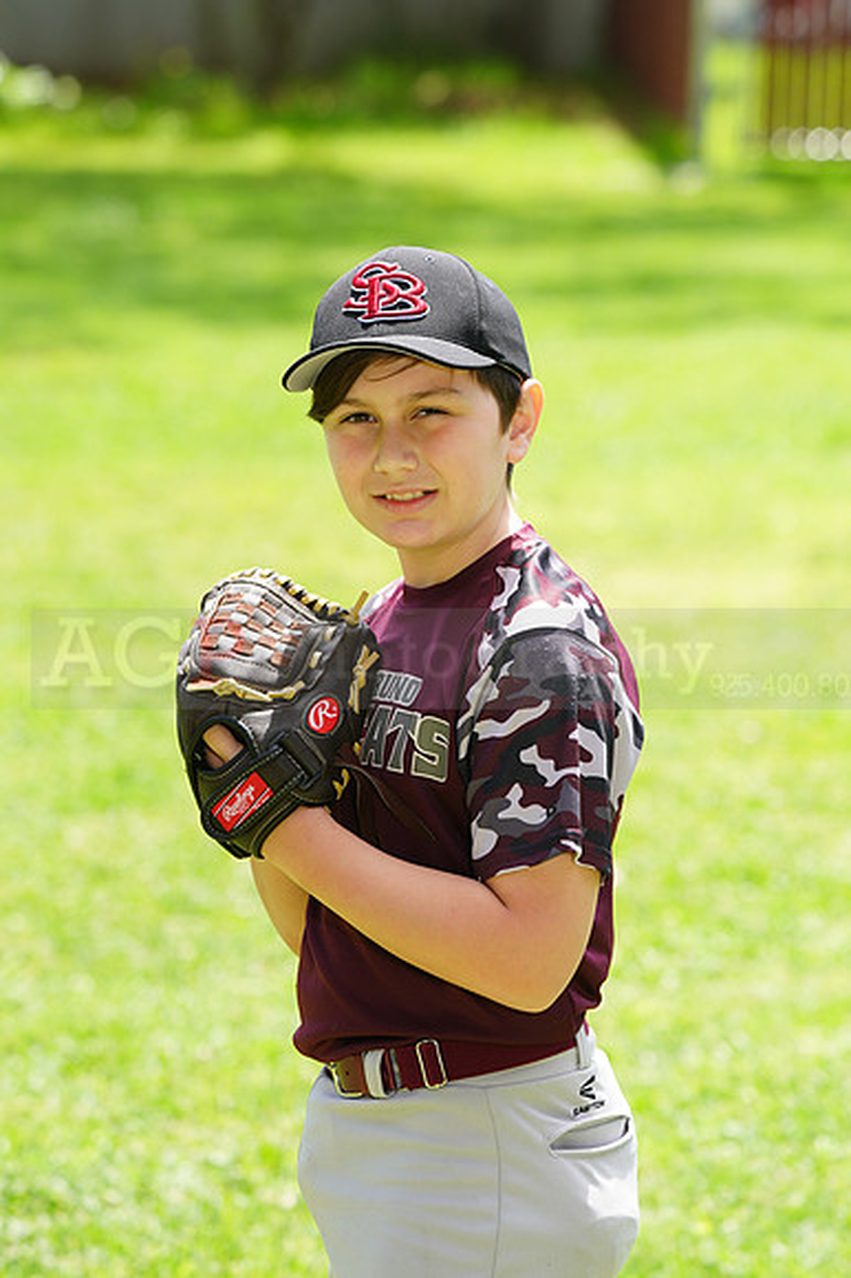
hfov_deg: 5.8
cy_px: 639
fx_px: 8342
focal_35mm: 235
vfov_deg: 8.8
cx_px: 426
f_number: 8
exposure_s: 1/160
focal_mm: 235
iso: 200
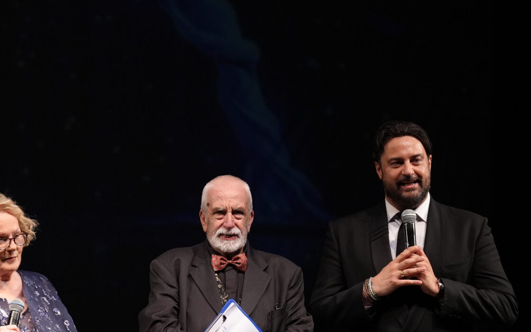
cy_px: 334
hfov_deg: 6.6
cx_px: 130
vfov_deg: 4.1
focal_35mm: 317
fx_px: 4583
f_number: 2.8
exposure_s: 1/640
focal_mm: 136.3
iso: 2000
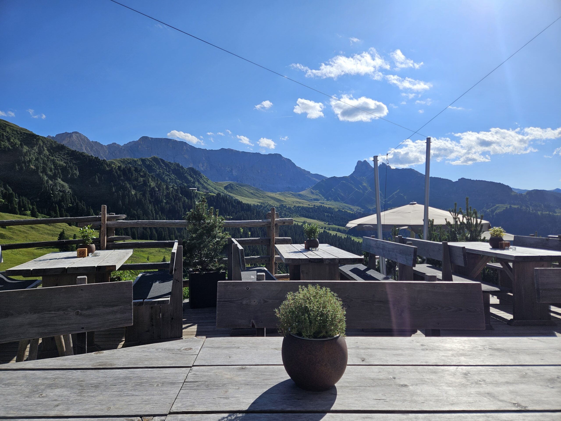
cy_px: 210
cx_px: 280
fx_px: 373
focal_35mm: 23
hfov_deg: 73.9
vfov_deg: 58.9
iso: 25
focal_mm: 5.4
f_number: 1.8
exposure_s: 1/3618
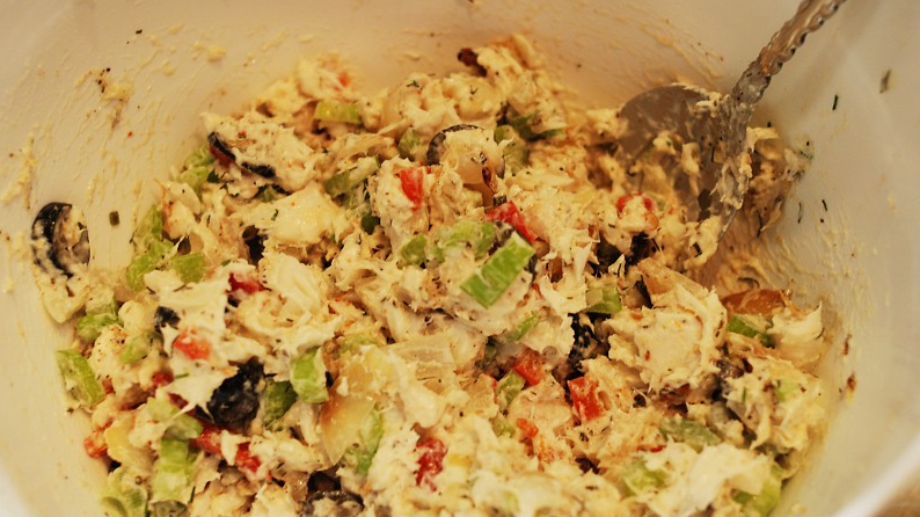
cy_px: 276
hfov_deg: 37.5
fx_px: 1354
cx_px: 459
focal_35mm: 56
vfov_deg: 21.6
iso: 400
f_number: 3.5
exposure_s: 1/50
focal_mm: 35
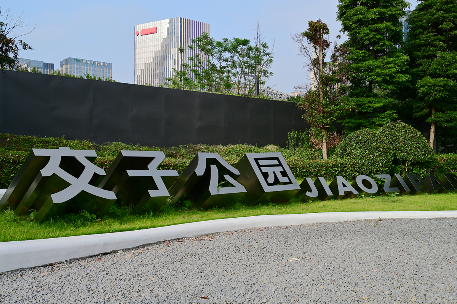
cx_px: 228
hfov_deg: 51.9
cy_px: 152
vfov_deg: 35.9
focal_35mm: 37
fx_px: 470
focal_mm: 37
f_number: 8
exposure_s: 1/100
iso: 100
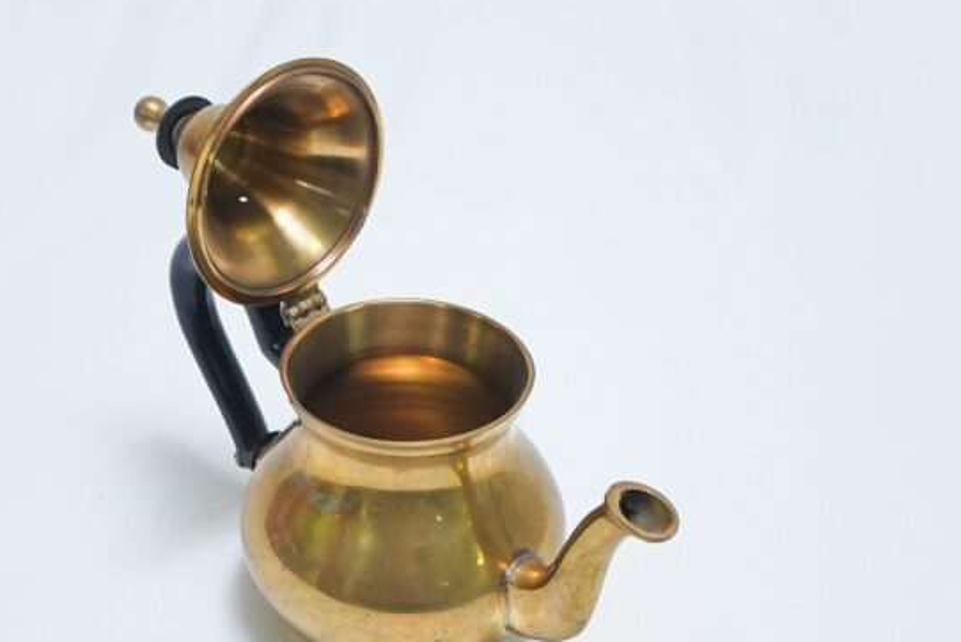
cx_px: 417
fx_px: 1656
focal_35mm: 62
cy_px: 389
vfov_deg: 21.9
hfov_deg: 32.3
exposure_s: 1/160
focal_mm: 32
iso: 2500
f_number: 9
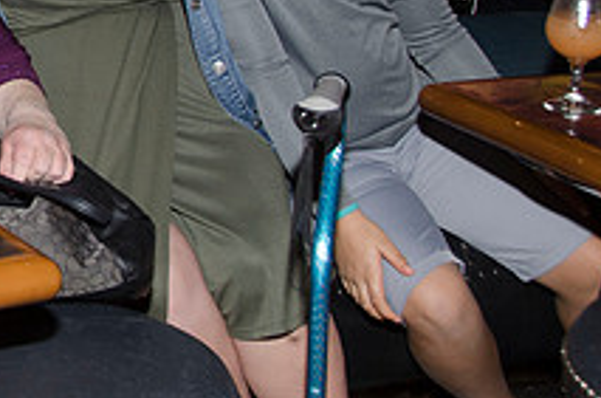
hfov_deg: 21.0
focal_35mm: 90
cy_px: -28
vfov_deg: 14.8
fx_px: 1499
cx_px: -130
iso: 400
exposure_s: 1/60
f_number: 5.6
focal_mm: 22
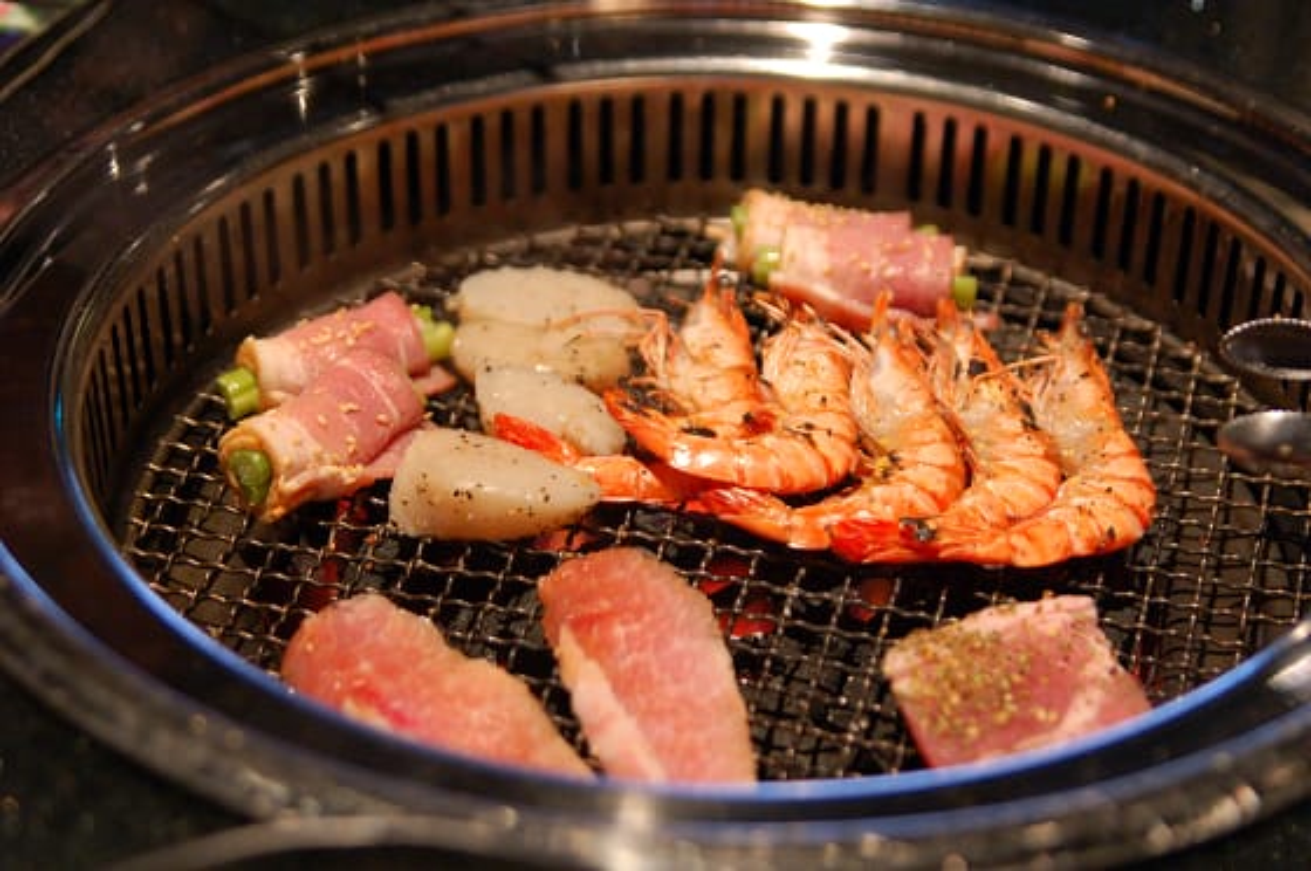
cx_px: 656
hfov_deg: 28.1
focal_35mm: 72
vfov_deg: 18.9
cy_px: 436
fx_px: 2619
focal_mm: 48
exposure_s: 1/50
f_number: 3.5
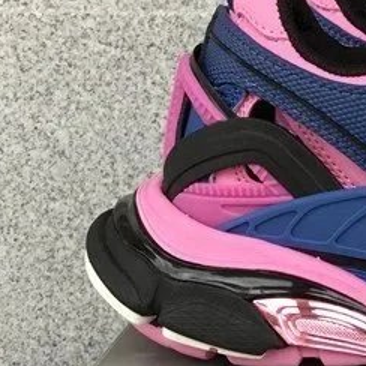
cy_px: 302
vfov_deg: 17.1
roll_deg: +0.6
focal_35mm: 101
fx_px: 1208
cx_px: 498
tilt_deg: -19.8
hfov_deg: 16.2
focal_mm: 3.3
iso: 25
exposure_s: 1/50
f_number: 2.4
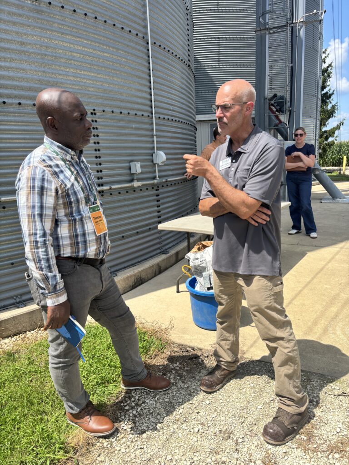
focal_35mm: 26
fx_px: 350
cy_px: 232
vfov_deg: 67.3
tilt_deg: -11.9
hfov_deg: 53.1
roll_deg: +2.6
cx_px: 174
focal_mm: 5.96
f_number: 1.6
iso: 50
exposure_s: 1/1876
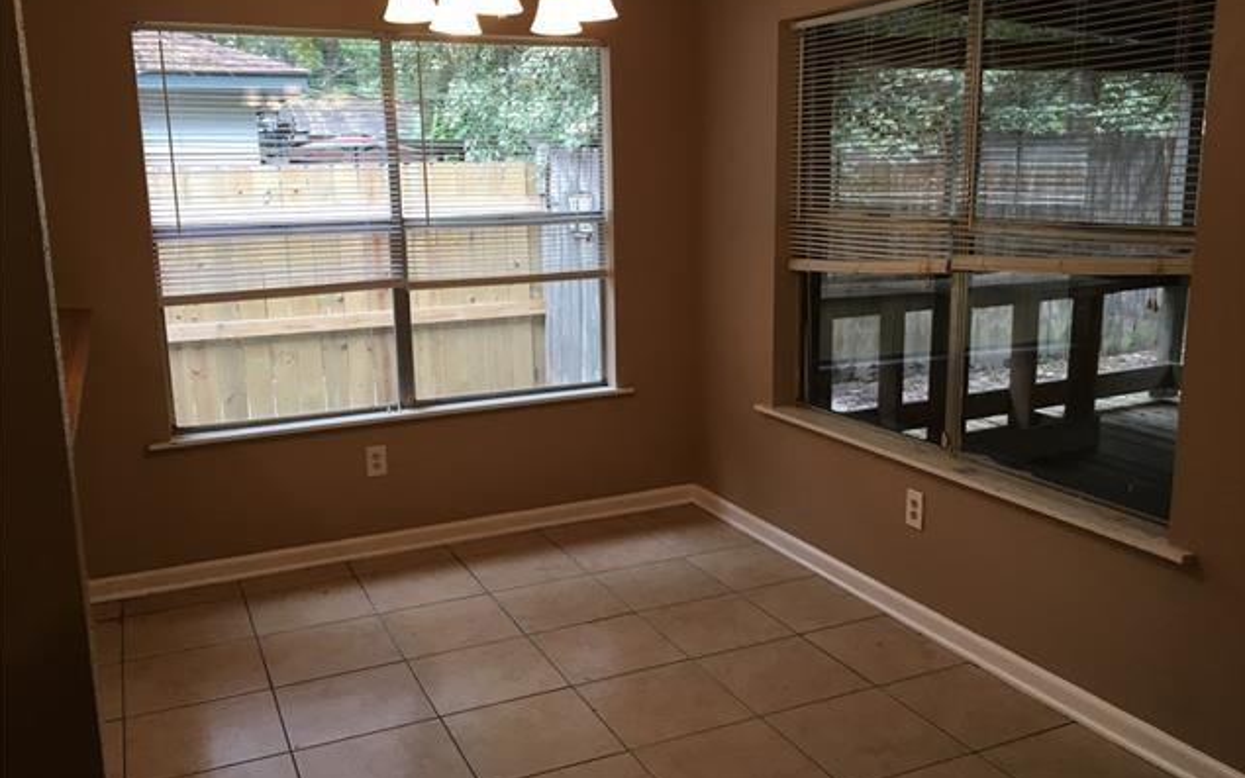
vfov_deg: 40.6
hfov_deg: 61.2
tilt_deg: -10.4
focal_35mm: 31
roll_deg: +0.9
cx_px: 623
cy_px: 382
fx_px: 1052
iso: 25
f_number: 2.2
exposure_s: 1/30
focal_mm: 4.15
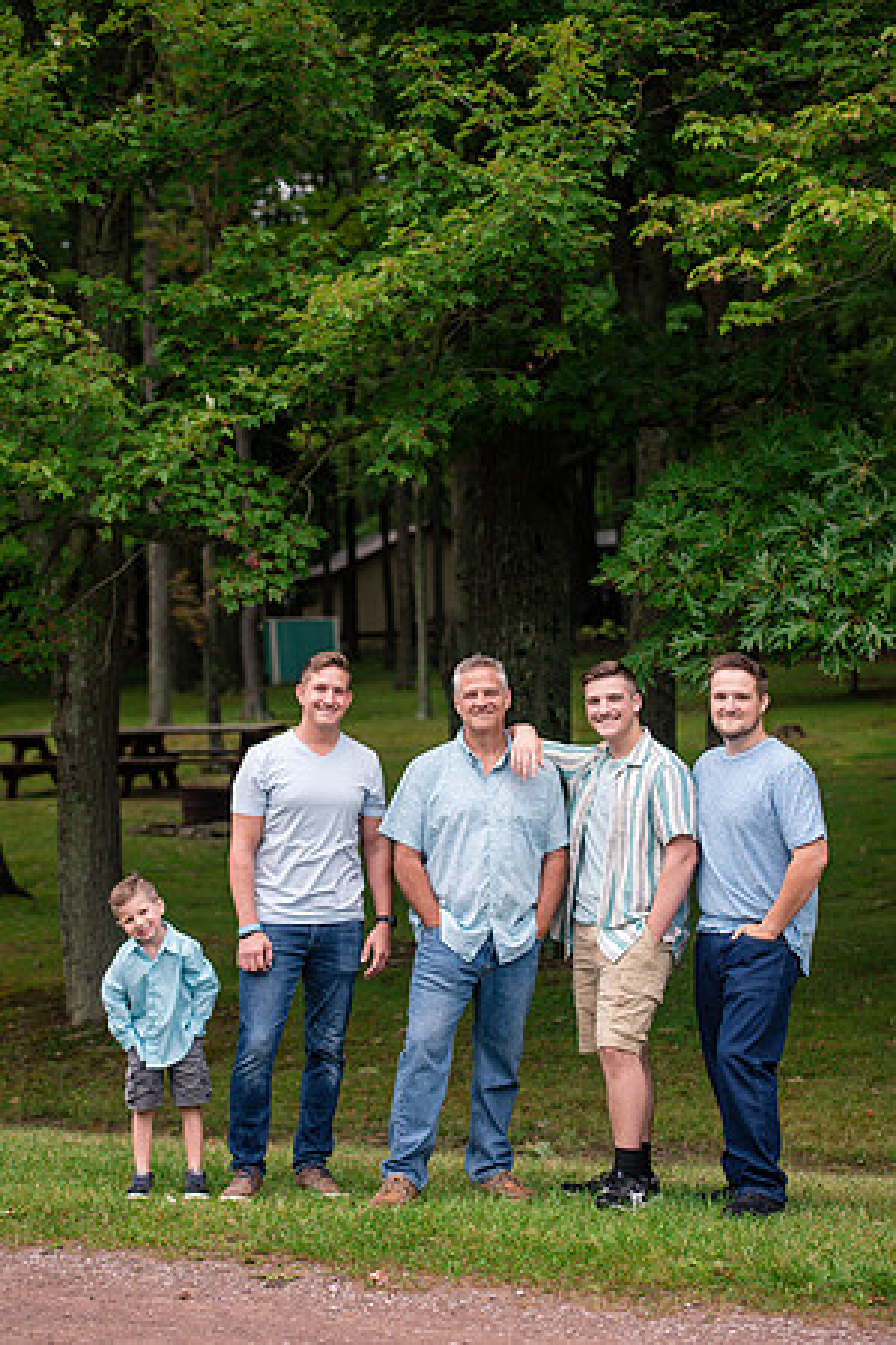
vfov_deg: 28.8
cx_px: 448
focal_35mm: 70
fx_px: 2613
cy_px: 672
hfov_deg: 19.5
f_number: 3.5
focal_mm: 70
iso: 1000
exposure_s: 1/1000
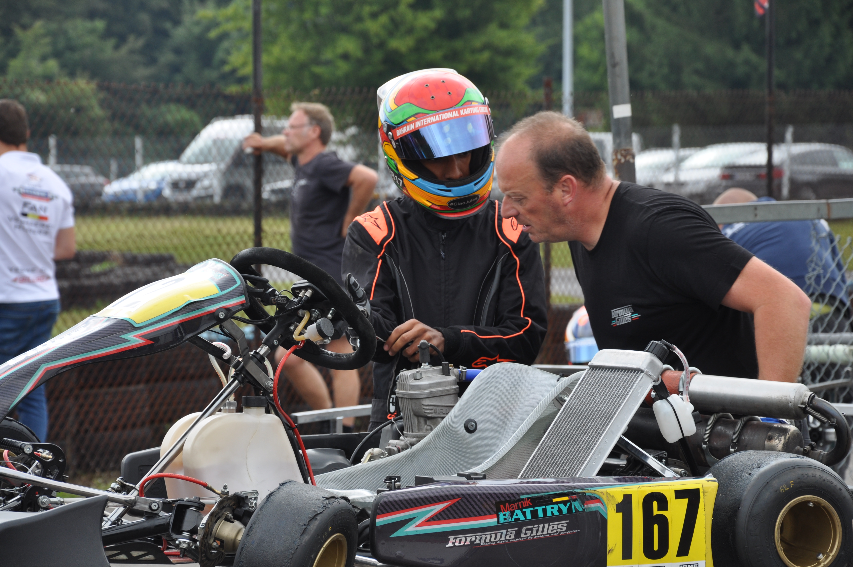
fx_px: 3727
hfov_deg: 13.1
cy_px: 284
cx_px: 426
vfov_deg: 8.7
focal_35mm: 158
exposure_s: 1/250
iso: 200
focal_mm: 105
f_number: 8
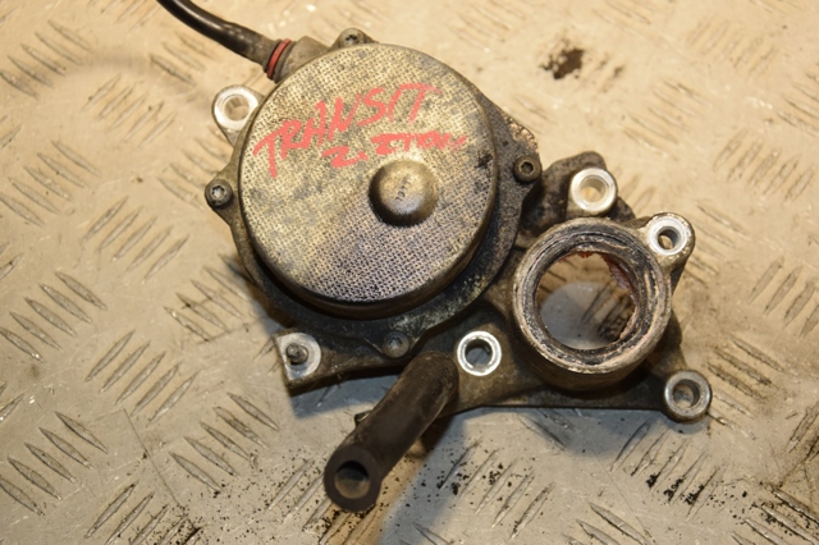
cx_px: 410
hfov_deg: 28.1
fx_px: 1637
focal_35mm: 72
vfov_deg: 18.9
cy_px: 272
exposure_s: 1/200
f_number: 5
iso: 800
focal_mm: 48
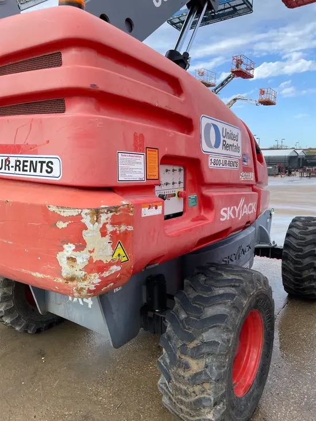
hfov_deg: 53.1
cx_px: 158
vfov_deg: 67.3
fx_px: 316
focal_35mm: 26
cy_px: 210
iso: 32
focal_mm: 4.2
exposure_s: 1/754
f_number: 1.6
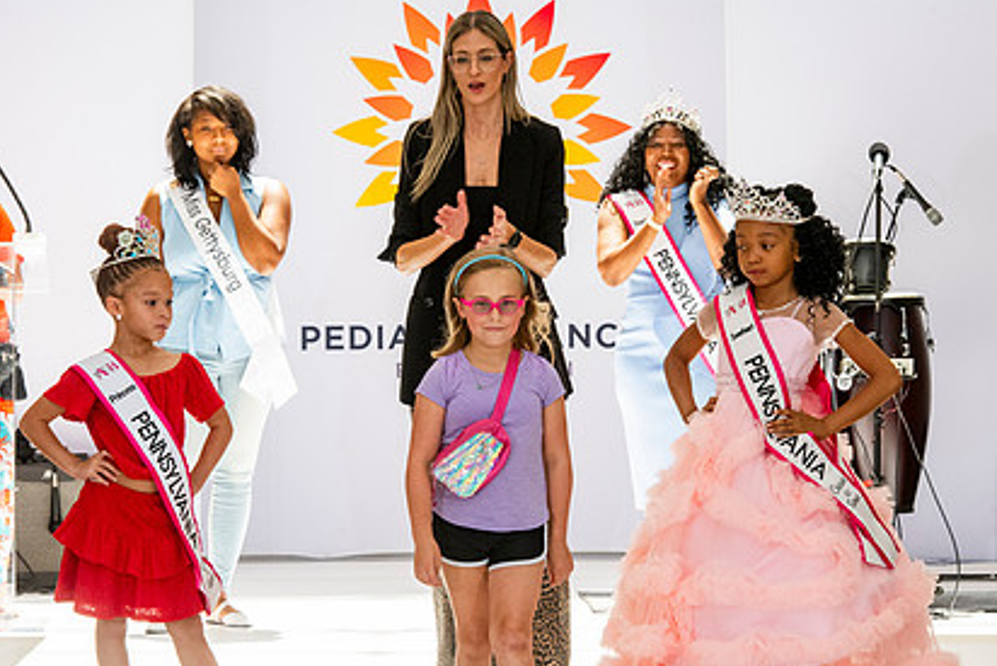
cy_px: 435
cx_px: 477
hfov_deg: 11.3
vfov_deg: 7.5
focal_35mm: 182
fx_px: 5042
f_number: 13
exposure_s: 1/250
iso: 1600
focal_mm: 125
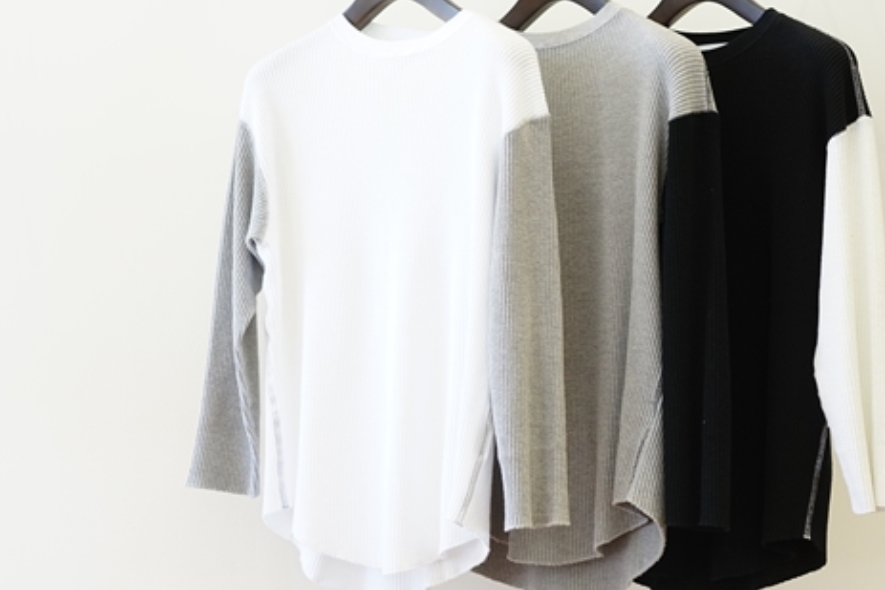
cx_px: 457
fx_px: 2336
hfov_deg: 21.5
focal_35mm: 95
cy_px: 316
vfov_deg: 14.4
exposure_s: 1/60
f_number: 4
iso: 320
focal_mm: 55
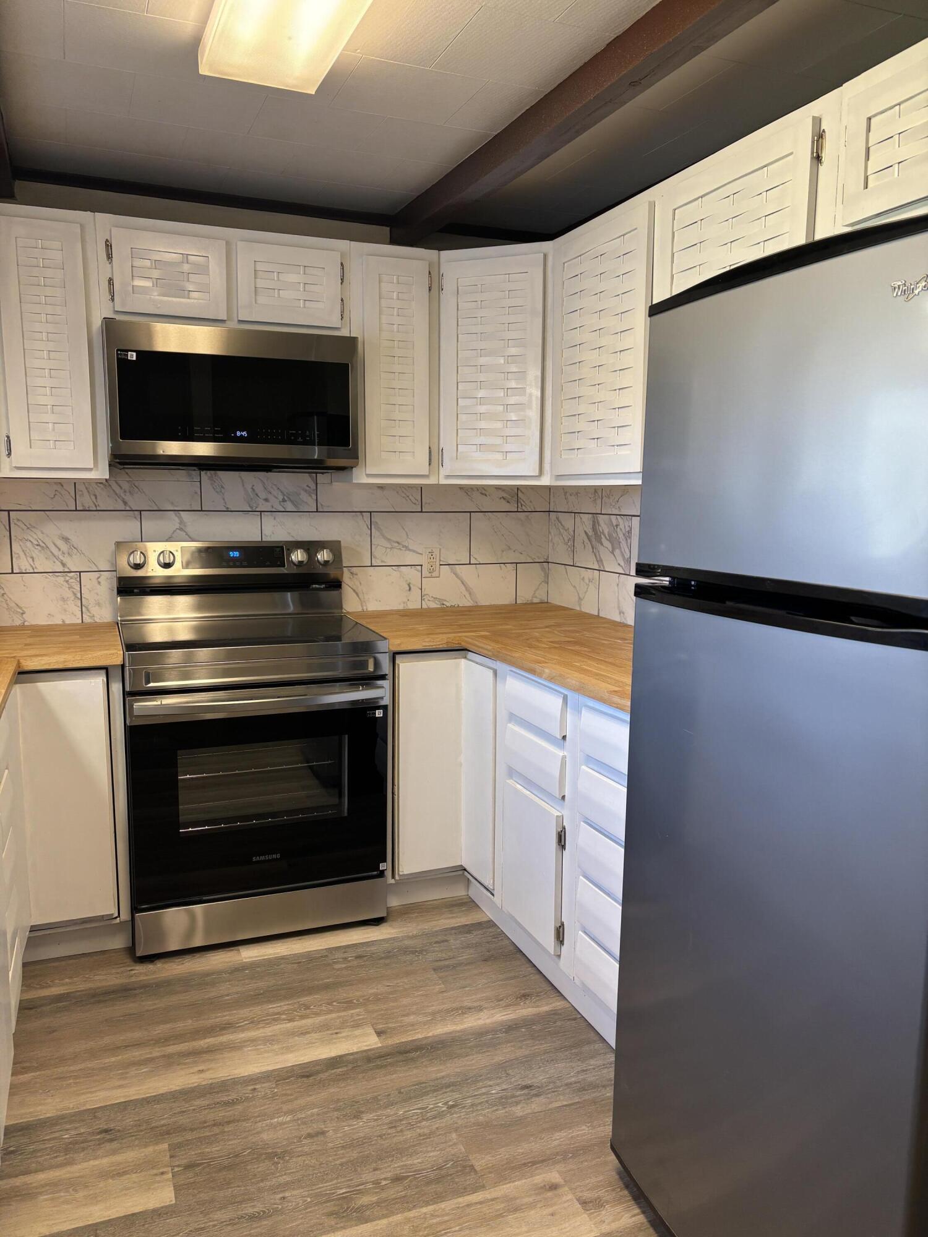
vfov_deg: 67.3
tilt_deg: -8.1
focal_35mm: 26
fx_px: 929
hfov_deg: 53.1
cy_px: 618
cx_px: 464
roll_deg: -0.6
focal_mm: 5.96
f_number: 1.6
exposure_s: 1/60
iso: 80
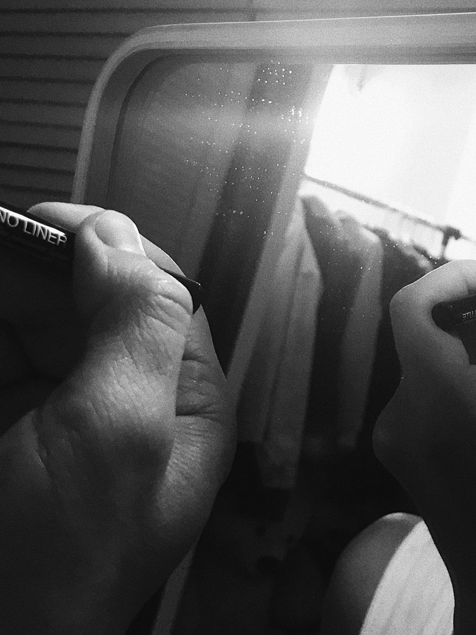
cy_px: 292
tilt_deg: -9.0
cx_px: 341
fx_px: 1009
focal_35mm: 55
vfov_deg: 34.9
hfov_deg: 26.3
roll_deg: -2.8
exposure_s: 1/17
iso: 40
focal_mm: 3.99
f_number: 1.8
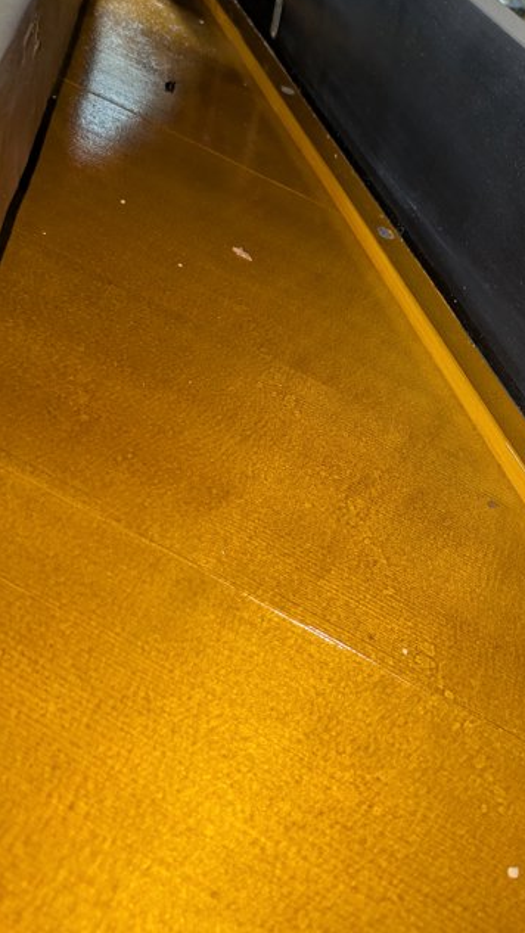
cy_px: 426
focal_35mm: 31
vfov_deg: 62.5
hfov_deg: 36.8
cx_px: 397
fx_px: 767
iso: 257
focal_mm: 5.43
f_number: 1.89
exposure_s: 1/30
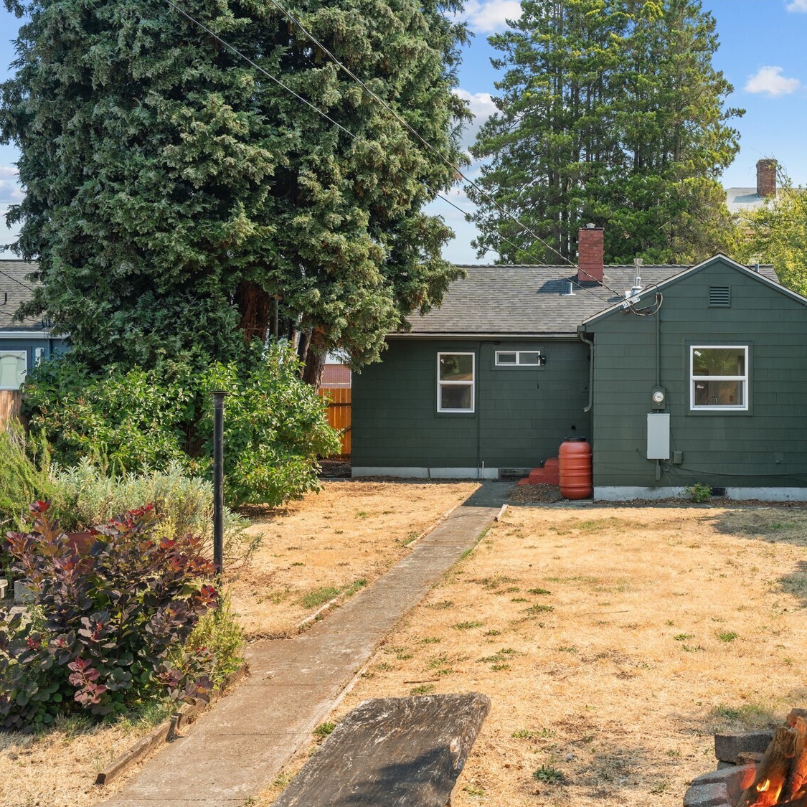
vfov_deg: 40.9
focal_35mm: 41
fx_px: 1081
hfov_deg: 40.1
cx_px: 571
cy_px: 404
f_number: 9
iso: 400
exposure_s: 1/100
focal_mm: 32
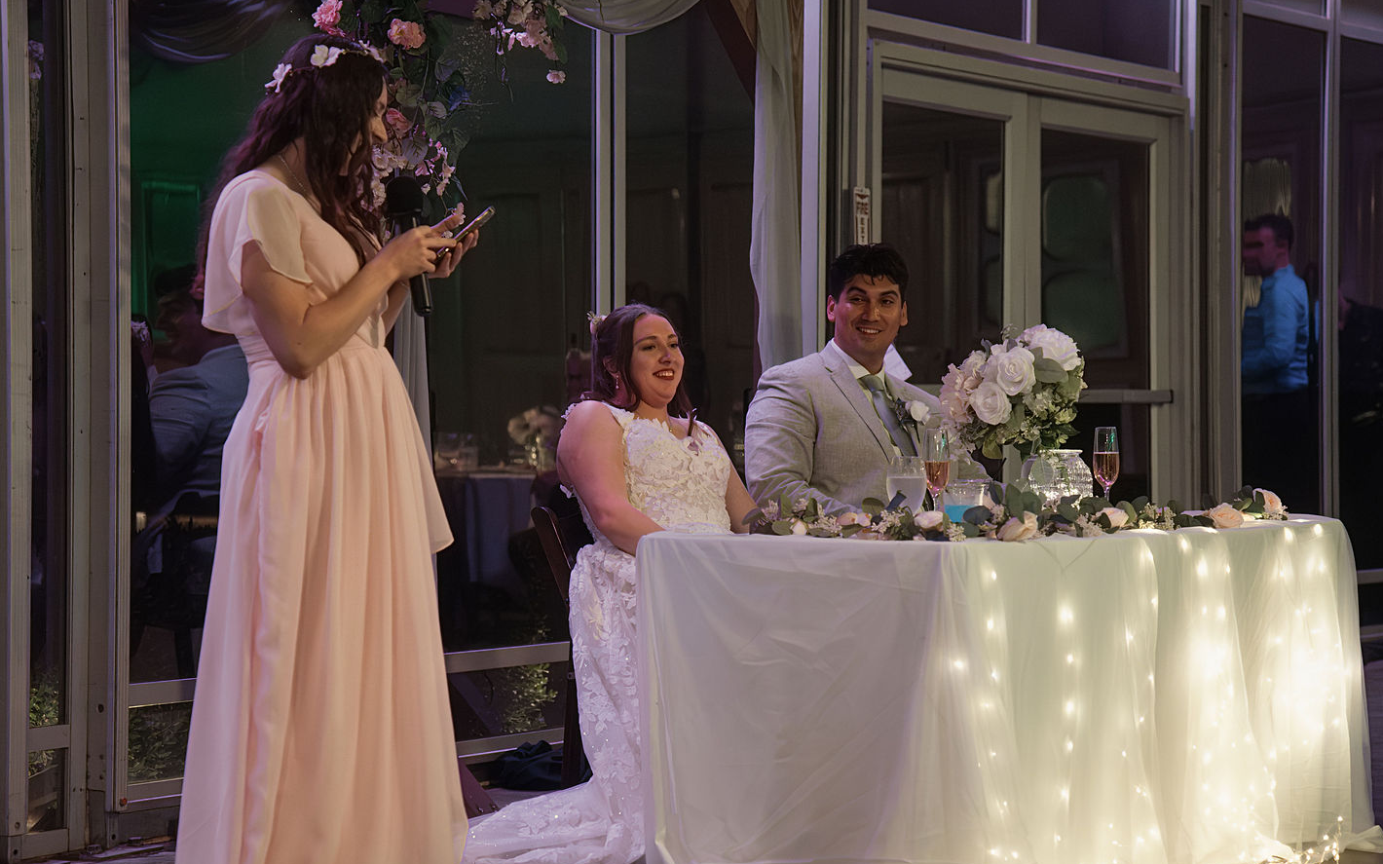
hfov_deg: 26.8
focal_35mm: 77
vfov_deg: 16.9
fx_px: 2902
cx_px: 701
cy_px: 479
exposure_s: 1/160
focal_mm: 67
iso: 12800
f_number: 2.8
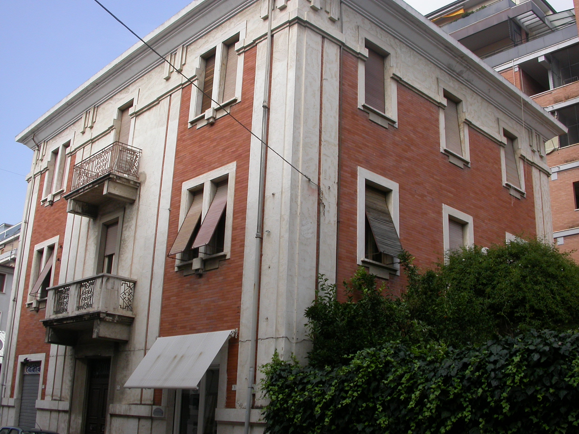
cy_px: 217
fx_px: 636
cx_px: 290
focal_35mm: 38
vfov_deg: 37.7
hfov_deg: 49.0
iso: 100
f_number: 6.7
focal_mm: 7.85
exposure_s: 1/245
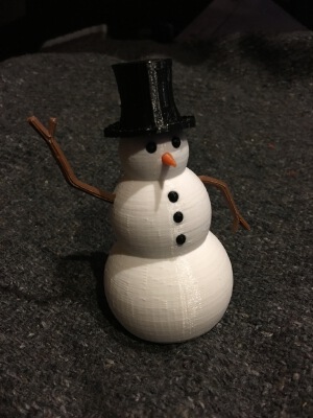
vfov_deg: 61.7
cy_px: 209
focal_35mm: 29
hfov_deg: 48.2
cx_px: 156
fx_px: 350
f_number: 2.2
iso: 160
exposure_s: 1/4
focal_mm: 4.15
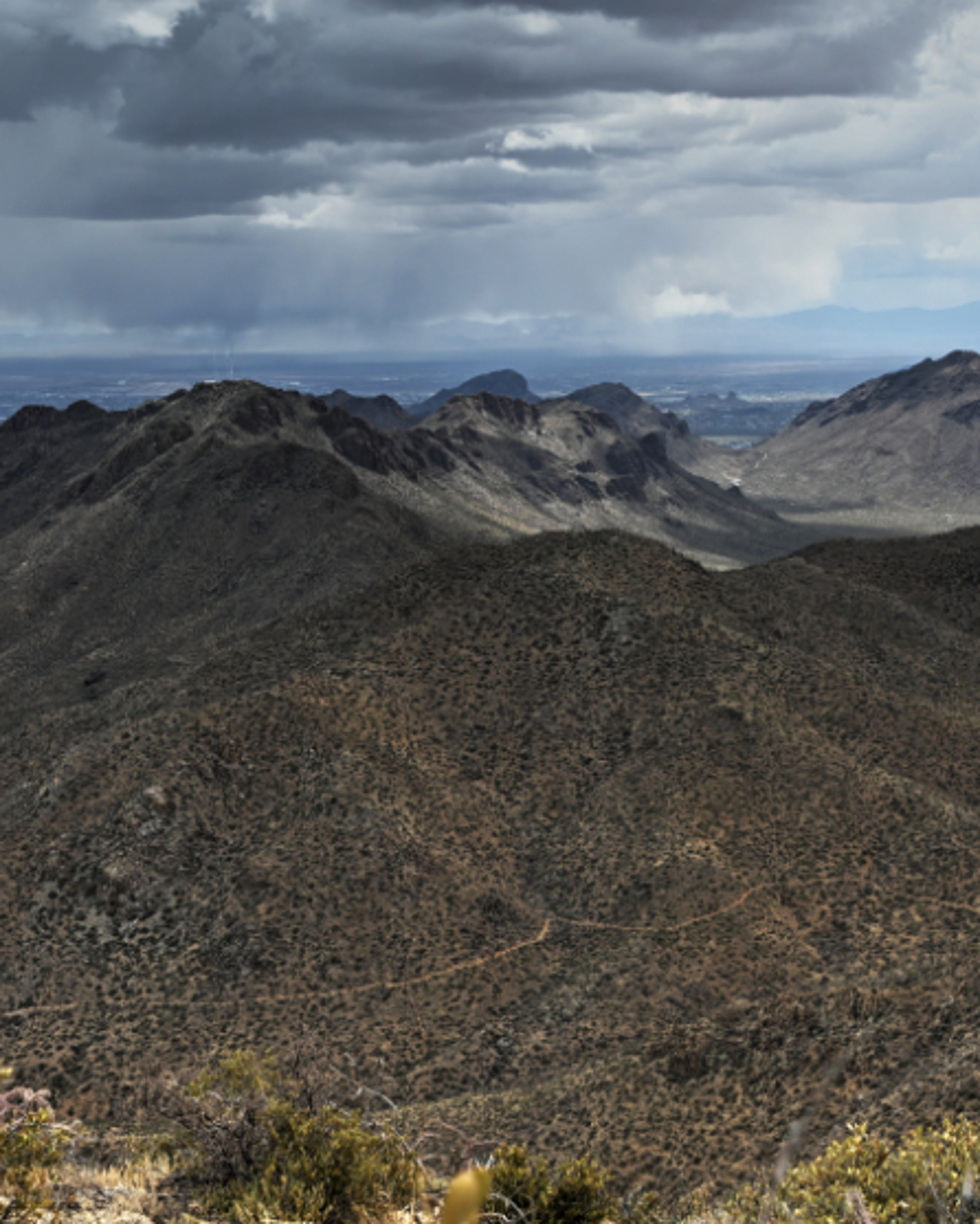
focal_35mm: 59
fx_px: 2138
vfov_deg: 31.9
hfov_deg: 25.8
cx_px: 490
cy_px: 665
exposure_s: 1/160
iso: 160
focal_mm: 35
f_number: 10
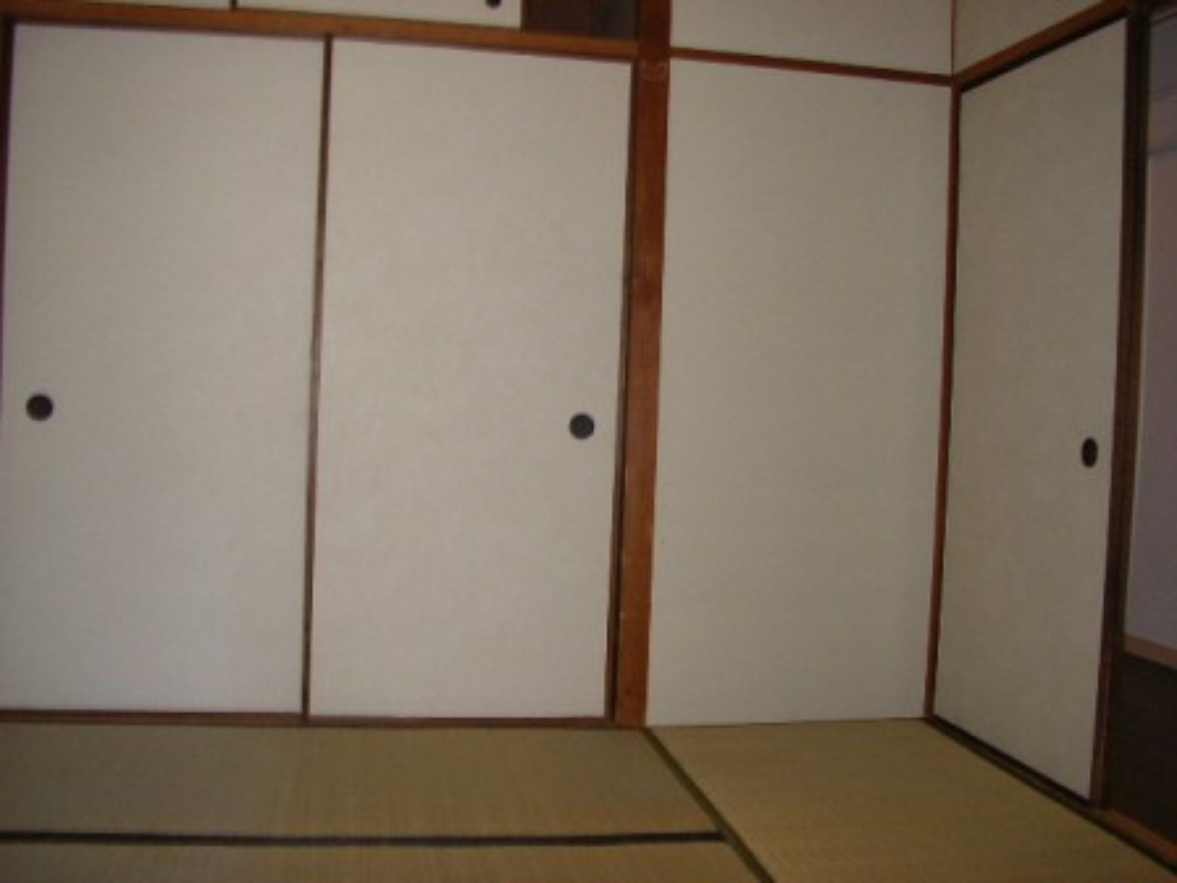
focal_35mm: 38
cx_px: 588
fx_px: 1292
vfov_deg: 37.7
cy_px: 442
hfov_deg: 49.0
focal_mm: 5.8
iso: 100
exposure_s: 1/30
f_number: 2.9
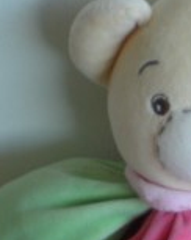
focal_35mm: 126
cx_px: 243
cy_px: 267
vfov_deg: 14.9
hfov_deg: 11.9
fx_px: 892
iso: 200
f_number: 3.1
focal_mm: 6.3
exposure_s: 1/49.2
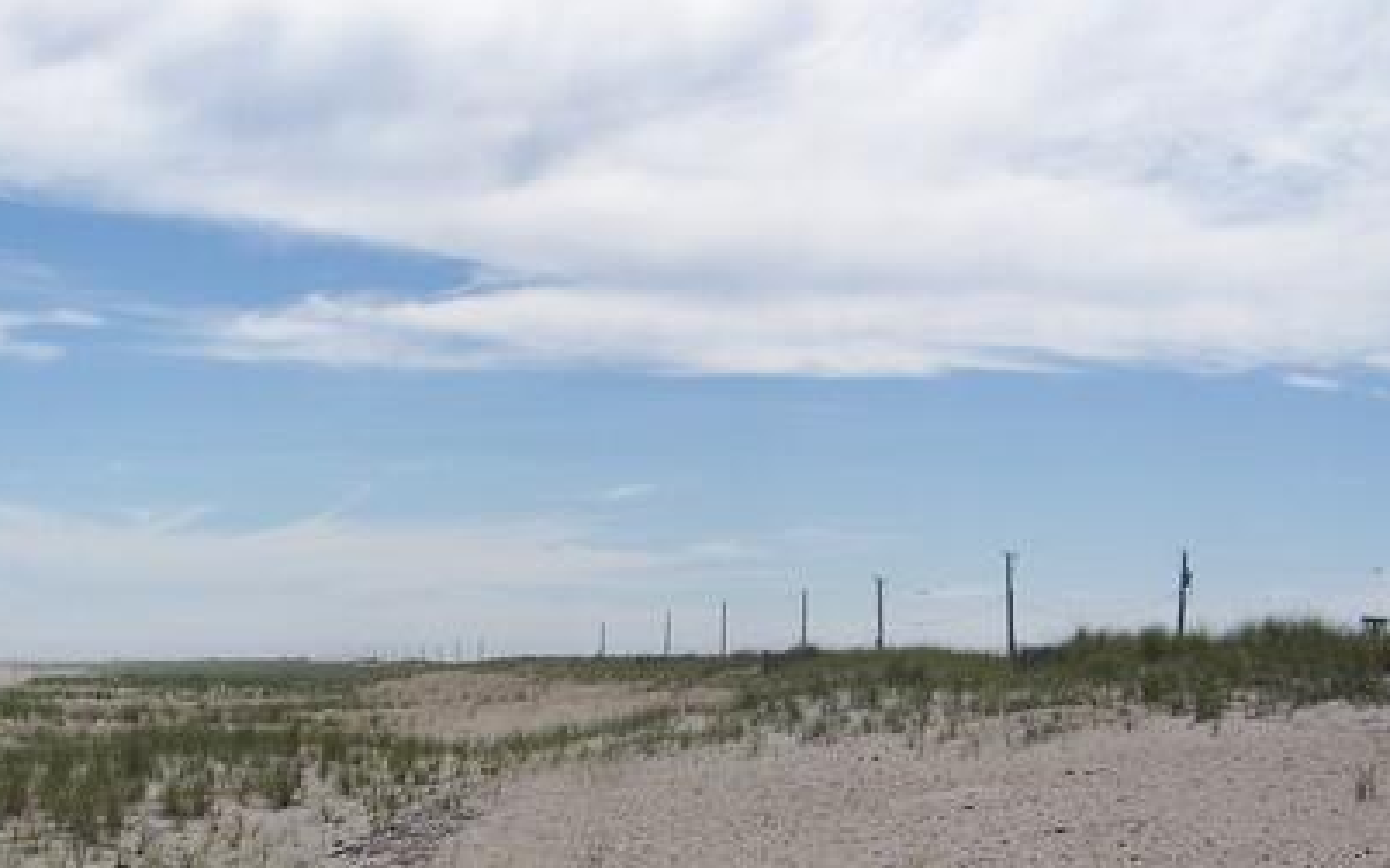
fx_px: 2159
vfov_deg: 22.5
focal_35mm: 57
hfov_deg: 35.2
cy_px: 681
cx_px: 411
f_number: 4
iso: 64
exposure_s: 1/1250
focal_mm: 5.85
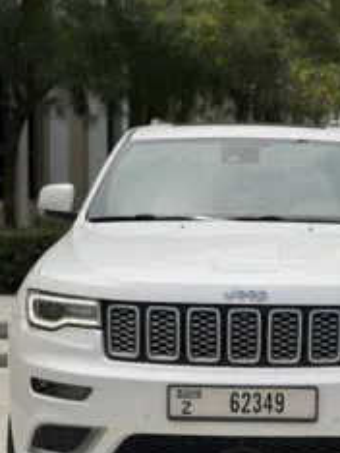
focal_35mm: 82
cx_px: 240
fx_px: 1072
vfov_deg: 23.7
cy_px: 306
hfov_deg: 18.0
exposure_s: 1/6536
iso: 80
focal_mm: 6.76
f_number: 1.78
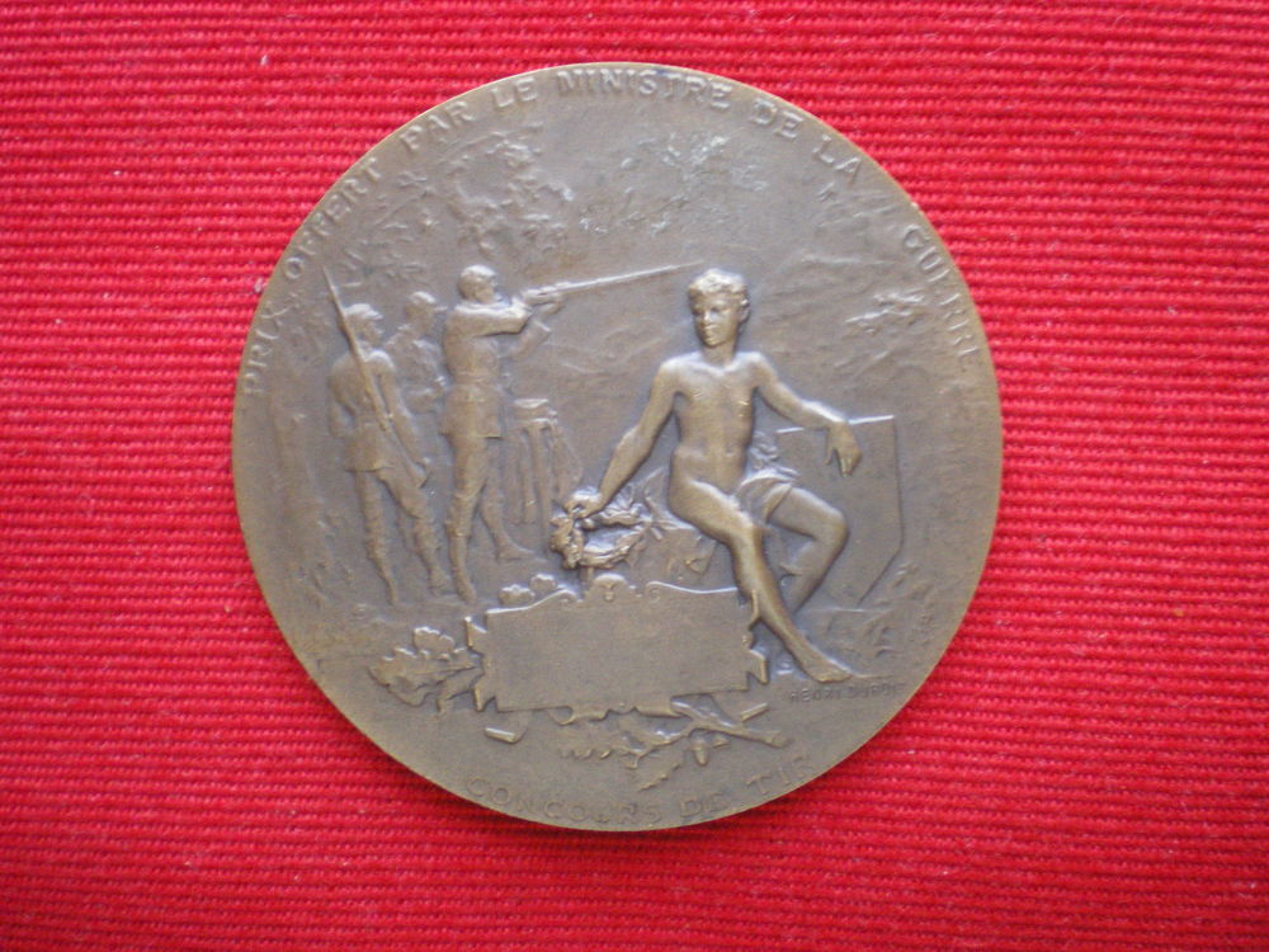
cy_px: 476
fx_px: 1393
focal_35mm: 38
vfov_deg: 37.7
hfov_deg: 49.0
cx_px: 634
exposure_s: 1/20
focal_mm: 6.3
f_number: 3.1
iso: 400
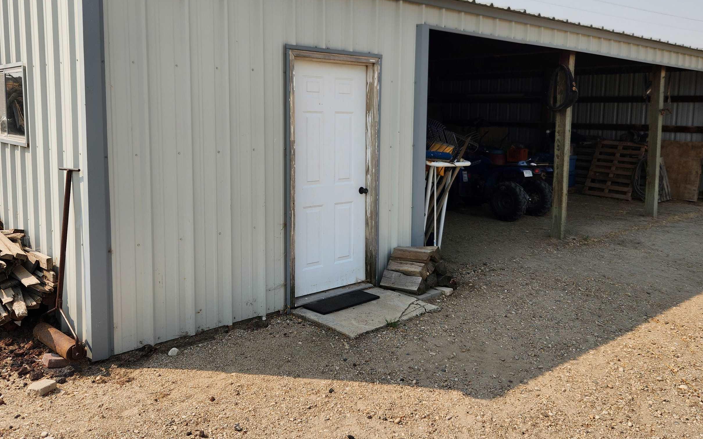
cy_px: 165
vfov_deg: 40.3
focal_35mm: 31
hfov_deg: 61.2
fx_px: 594
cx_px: 344
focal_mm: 5.4
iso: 20
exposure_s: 1/1946
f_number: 1.8
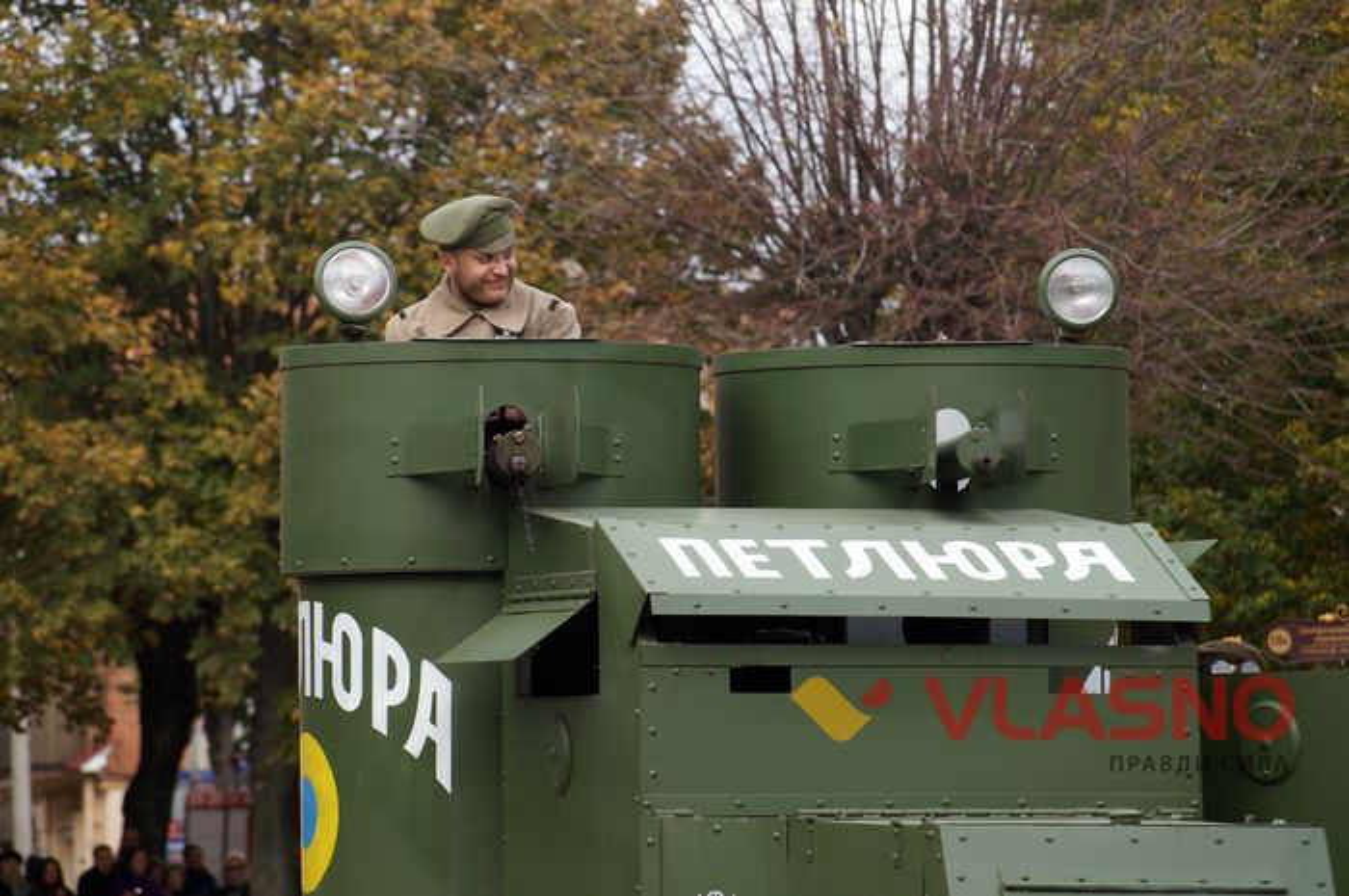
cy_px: 448
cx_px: 674
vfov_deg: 6.8
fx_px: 7579
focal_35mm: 202
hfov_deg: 10.2
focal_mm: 135
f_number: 5.6
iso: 200
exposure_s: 1/250
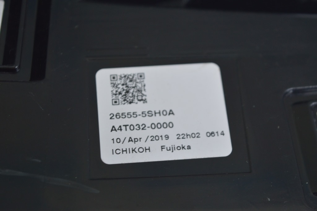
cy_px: 106
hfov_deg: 24.6
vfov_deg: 16.5
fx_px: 726
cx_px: 158
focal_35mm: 82
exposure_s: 1/20
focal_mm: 55
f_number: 5.6
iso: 400
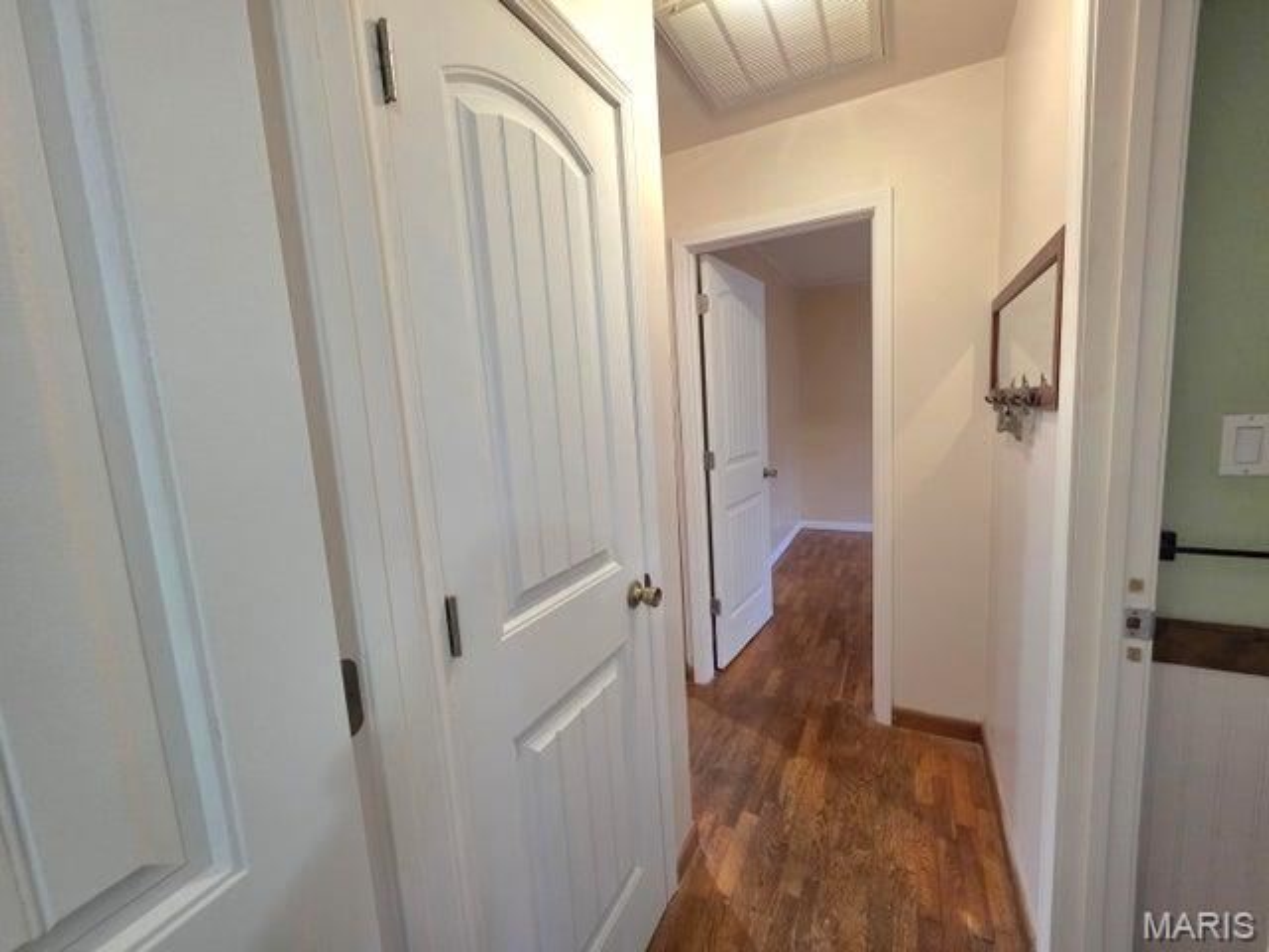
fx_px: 477
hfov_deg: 106.2
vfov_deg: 89.9
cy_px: 476
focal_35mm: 13
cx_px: 634
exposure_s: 1/60.2
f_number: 1.9
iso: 400
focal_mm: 2.2
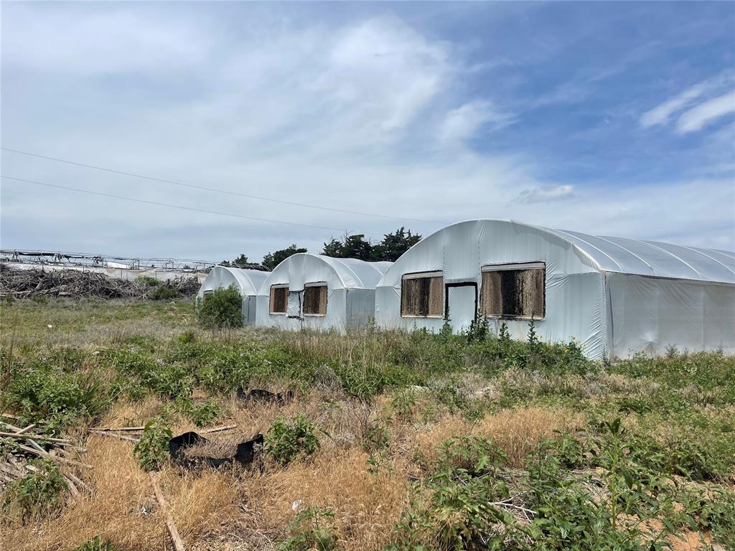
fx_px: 531
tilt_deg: +4.1
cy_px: 276
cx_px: 368
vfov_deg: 54.9
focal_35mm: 25
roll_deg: -2.3
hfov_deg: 69.4
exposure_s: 1/6993
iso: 32
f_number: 1.6
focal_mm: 5.1
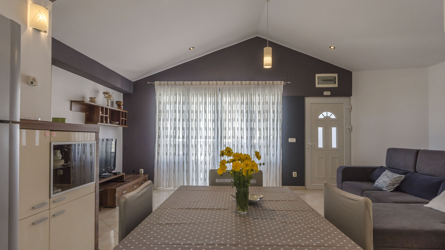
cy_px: 129
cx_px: 222
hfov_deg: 85.1
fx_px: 242
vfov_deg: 54.6
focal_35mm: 21
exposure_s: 1/100
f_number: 9
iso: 320
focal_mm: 13
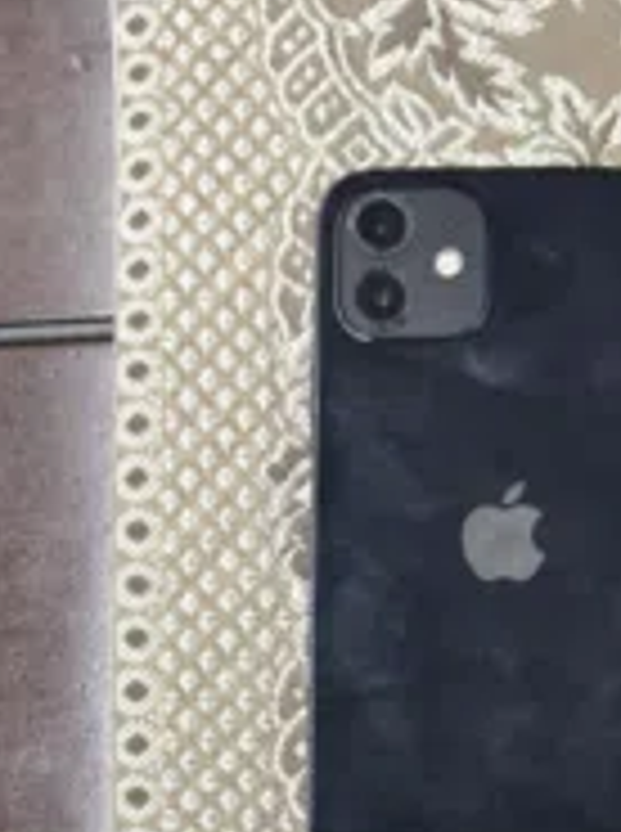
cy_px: 828
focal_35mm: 52
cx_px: 360
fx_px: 1248
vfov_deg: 33.8
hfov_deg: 27.9
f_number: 1.78
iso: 125
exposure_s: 1/100
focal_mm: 6.76
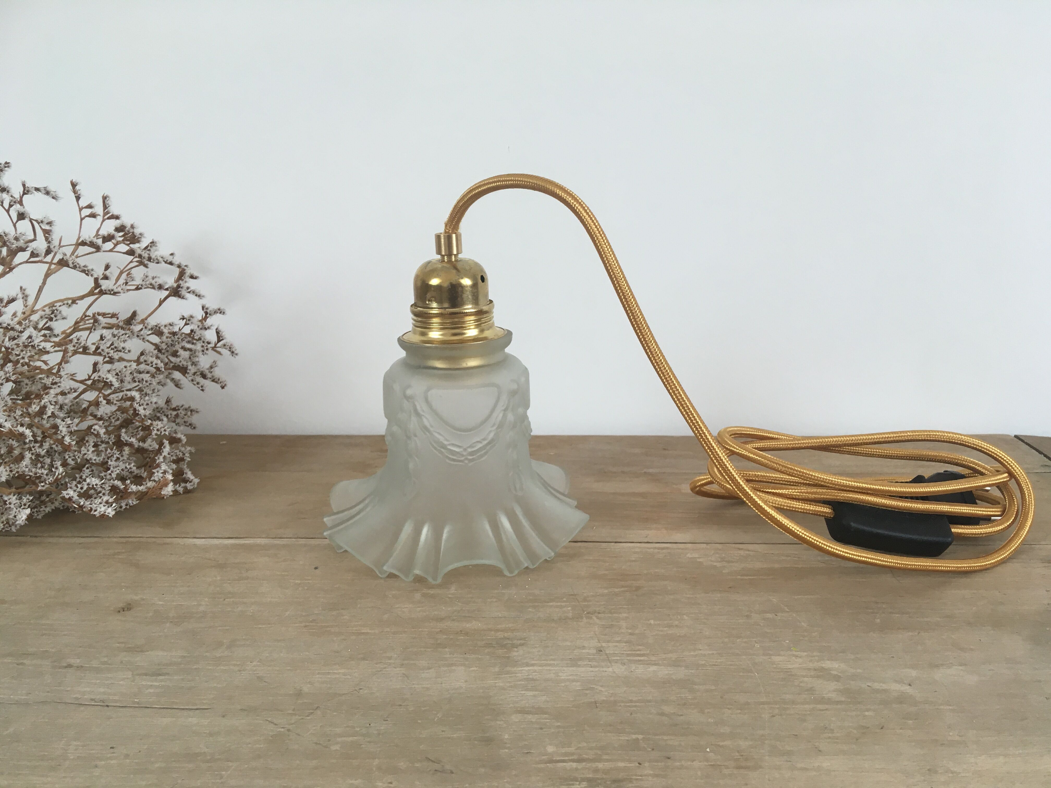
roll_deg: +0.7
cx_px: 526
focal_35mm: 29
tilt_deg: -13.4
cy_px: 394
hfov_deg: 61.7
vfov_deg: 48.2
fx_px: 880
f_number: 2.2
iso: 25
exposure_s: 1/33
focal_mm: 4.15
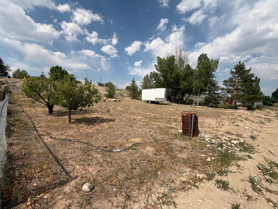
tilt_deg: -1.7
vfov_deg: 85.7
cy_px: 104
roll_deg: -1.4
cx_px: 139
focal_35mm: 14
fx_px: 112
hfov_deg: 102.1
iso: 20
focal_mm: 2.22
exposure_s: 1/1235
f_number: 2.2
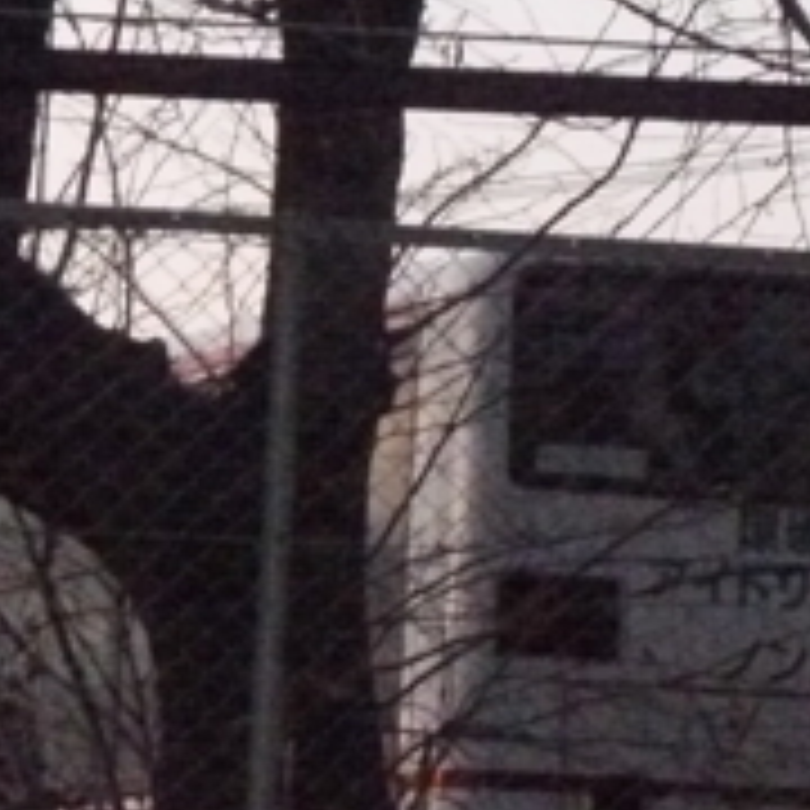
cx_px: 351
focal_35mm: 315
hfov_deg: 5.6
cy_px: 572
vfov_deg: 5.6
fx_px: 8339
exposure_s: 1/15
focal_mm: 14.9
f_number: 3.2
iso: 1250
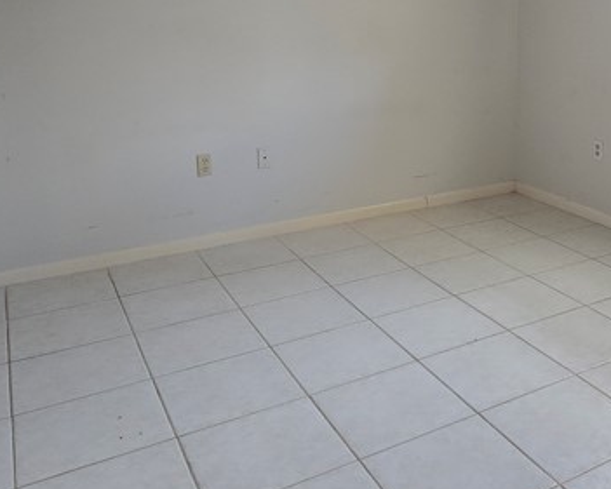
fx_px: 669
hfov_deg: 46.8
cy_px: 94
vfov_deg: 38.6
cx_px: 479
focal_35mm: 37
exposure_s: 1/60
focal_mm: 2.2
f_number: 2.2
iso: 80
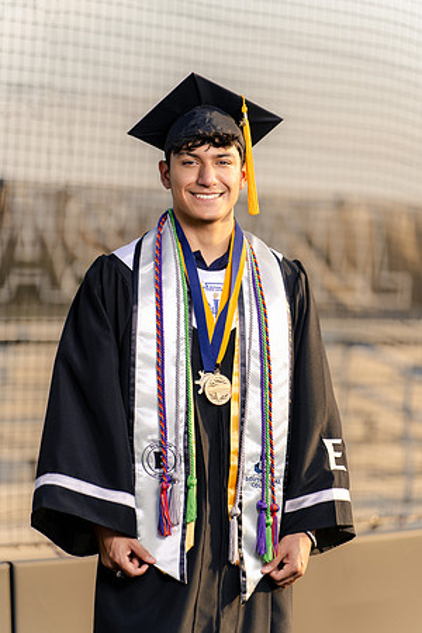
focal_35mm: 150
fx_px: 2637
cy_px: 316
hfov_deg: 9.1
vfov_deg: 13.7
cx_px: 211
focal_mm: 150
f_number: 2.8
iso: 100
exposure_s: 1/1000
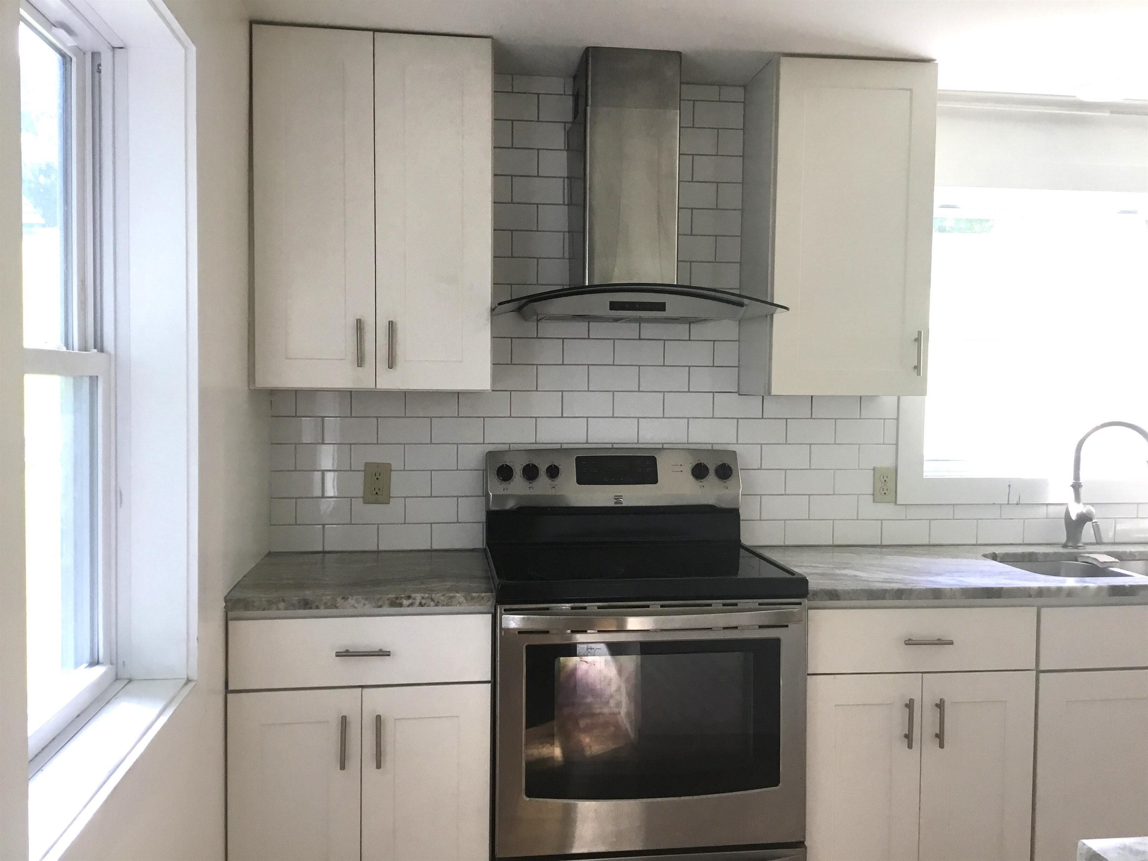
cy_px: 430
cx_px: 574
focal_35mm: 31
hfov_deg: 58.4
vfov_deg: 45.4
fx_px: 1028
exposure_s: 1/40
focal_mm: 3.3
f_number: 2.4
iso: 25
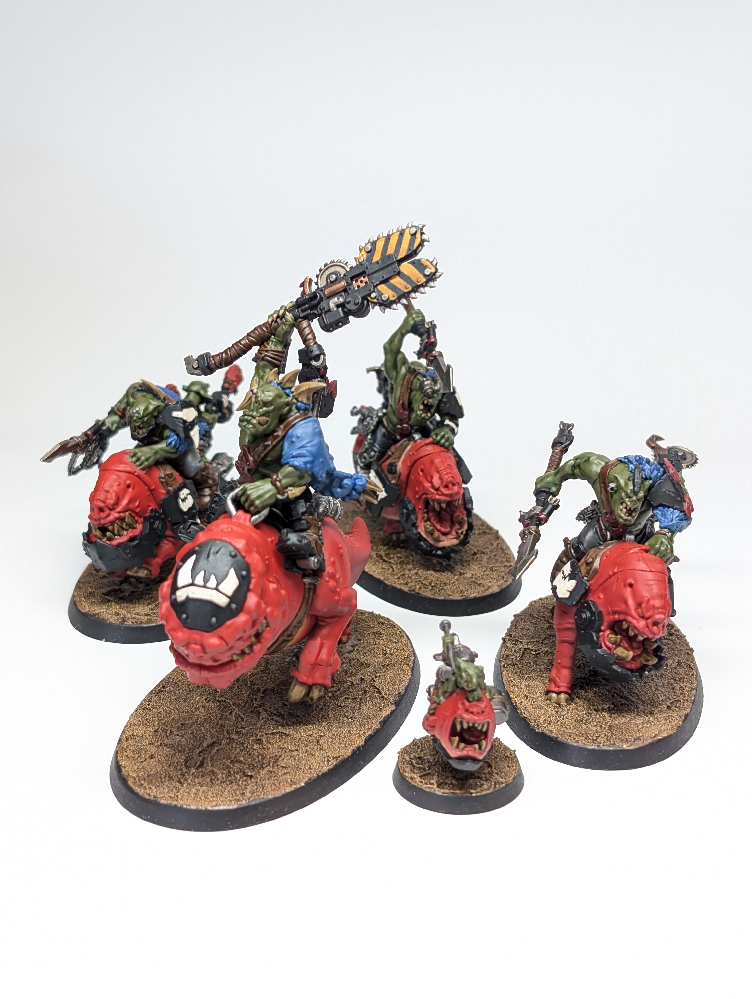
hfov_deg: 29.7
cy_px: 500
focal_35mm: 49
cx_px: 376
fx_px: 1416
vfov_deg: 38.9
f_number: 1.68
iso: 64
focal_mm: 6.9
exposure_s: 1/91
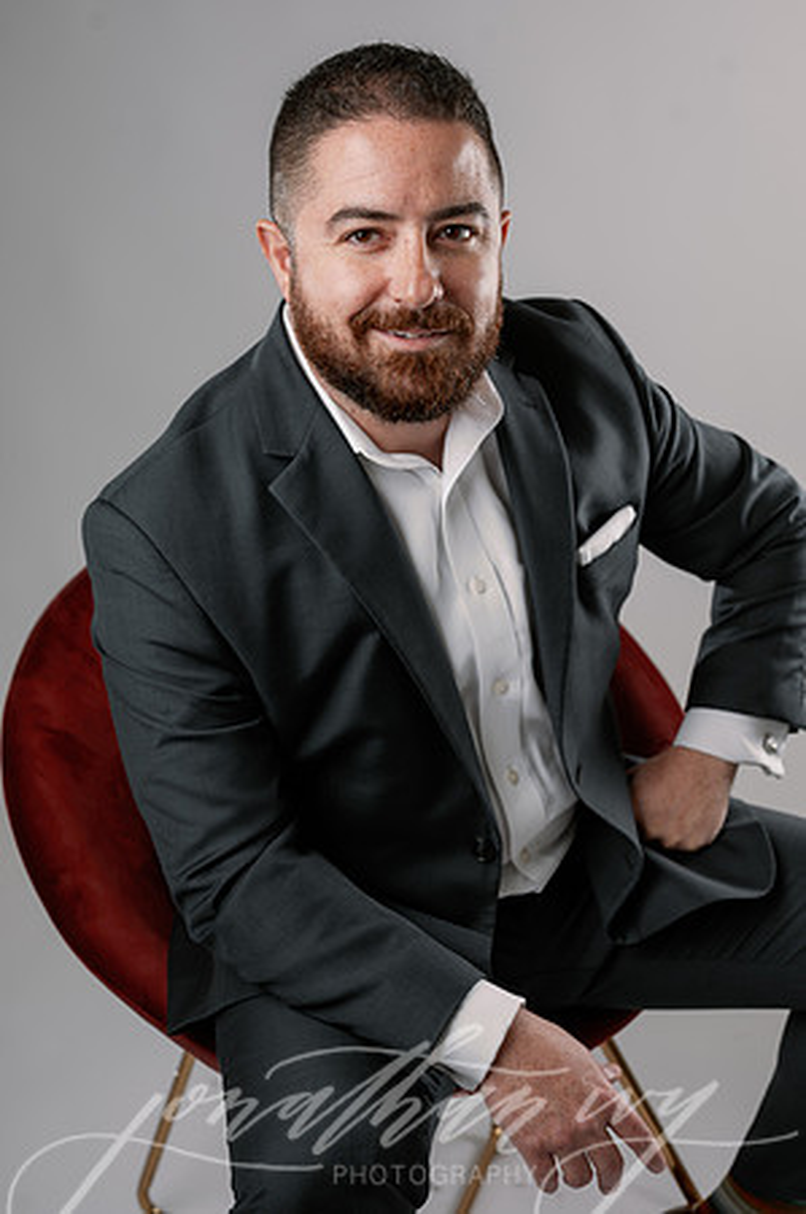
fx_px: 1683
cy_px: 607
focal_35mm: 50
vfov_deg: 39.6
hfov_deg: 26.9
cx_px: 403
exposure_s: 1/200
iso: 100
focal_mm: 50
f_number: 5
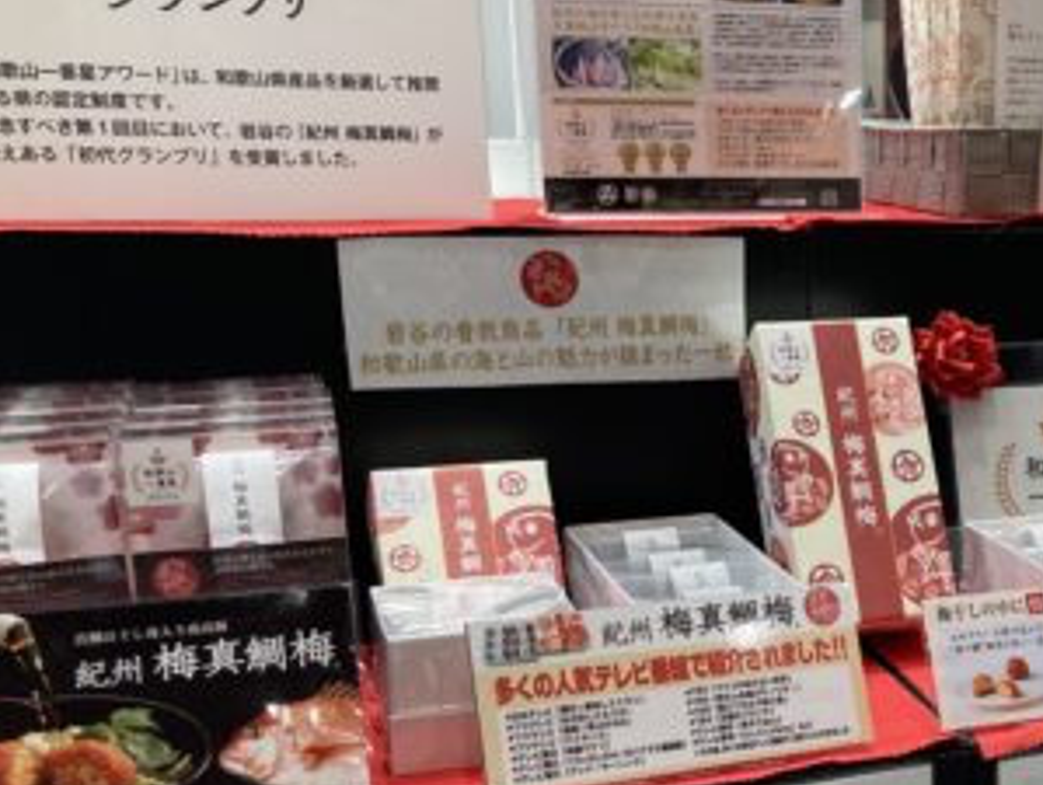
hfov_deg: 34.0
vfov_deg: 27.2
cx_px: 956
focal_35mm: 53
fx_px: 1599
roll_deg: -1.6
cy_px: 600
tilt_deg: -14.9
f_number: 1.8
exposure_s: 1/100
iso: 80
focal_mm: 3.99
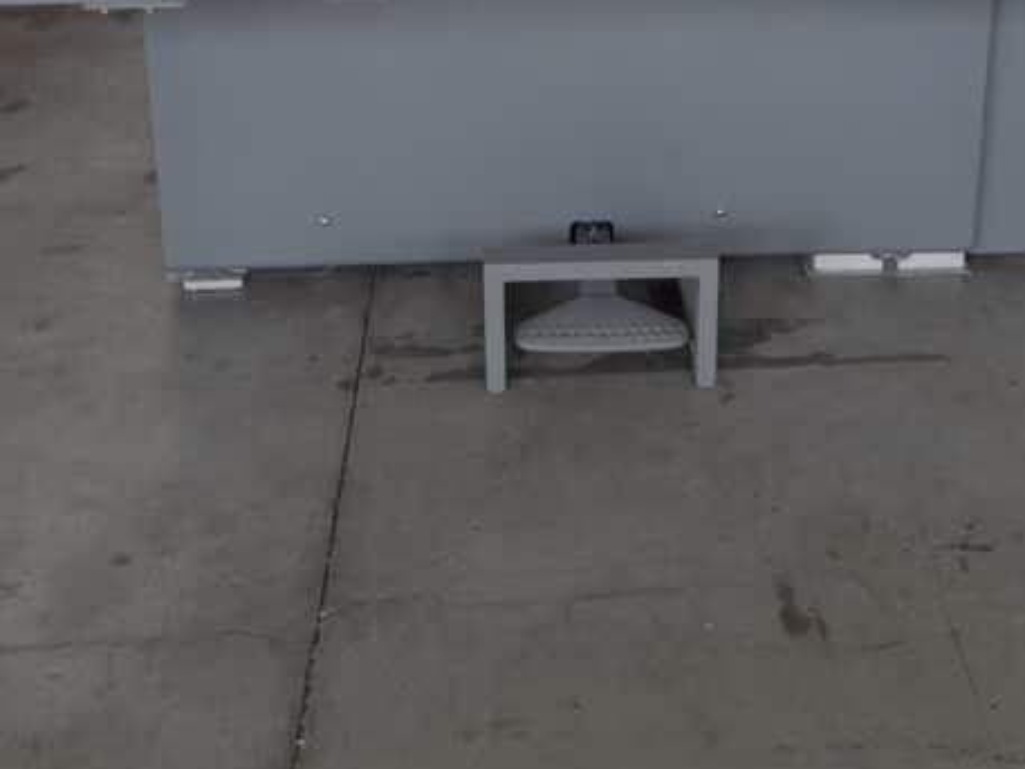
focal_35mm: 56
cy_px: -40
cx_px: 574
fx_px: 1659
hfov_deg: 34.3
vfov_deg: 24.6
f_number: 2
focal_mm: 4.6
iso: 32
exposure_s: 1/50
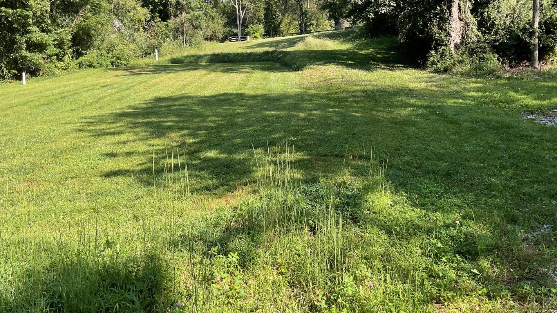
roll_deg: +0.4
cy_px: 145
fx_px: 473
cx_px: 276
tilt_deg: -2.6
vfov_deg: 36.7
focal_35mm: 32
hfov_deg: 61.0
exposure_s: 1/415
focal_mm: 3
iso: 16
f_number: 1.8
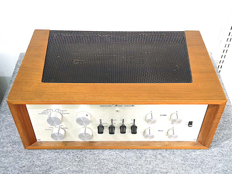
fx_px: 268
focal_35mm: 40
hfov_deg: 46.8
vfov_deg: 36.0
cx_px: 116
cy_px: 87
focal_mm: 7.2
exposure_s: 1/5
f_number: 3.8
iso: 200
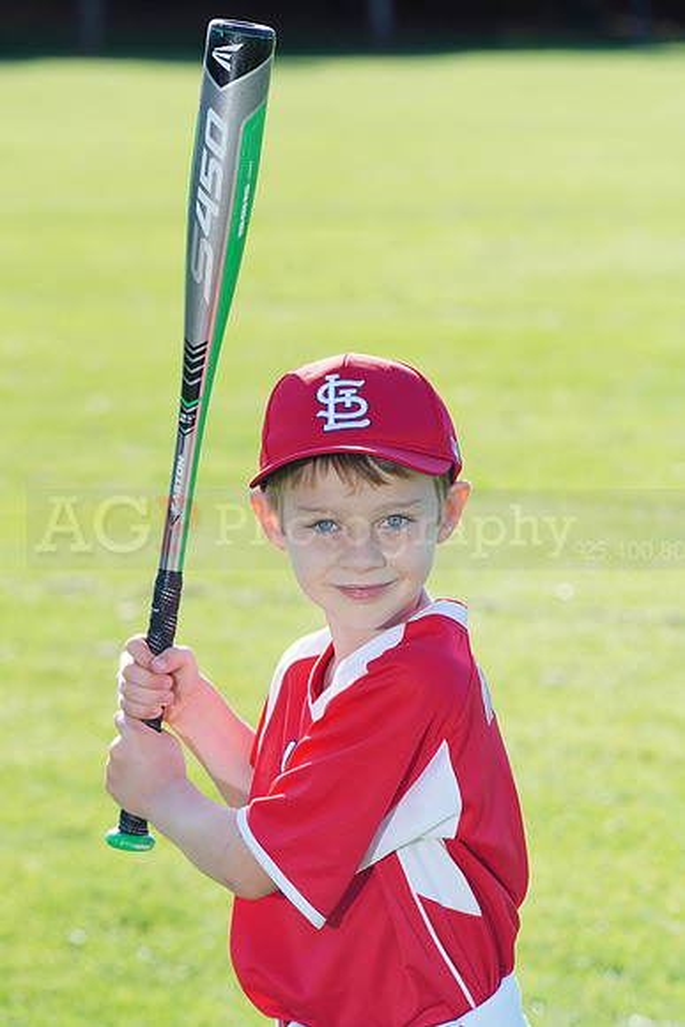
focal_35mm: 200
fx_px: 5704
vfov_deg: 10.3
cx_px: 342
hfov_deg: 6.9
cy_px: 514
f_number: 9
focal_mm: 200
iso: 200
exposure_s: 1/200
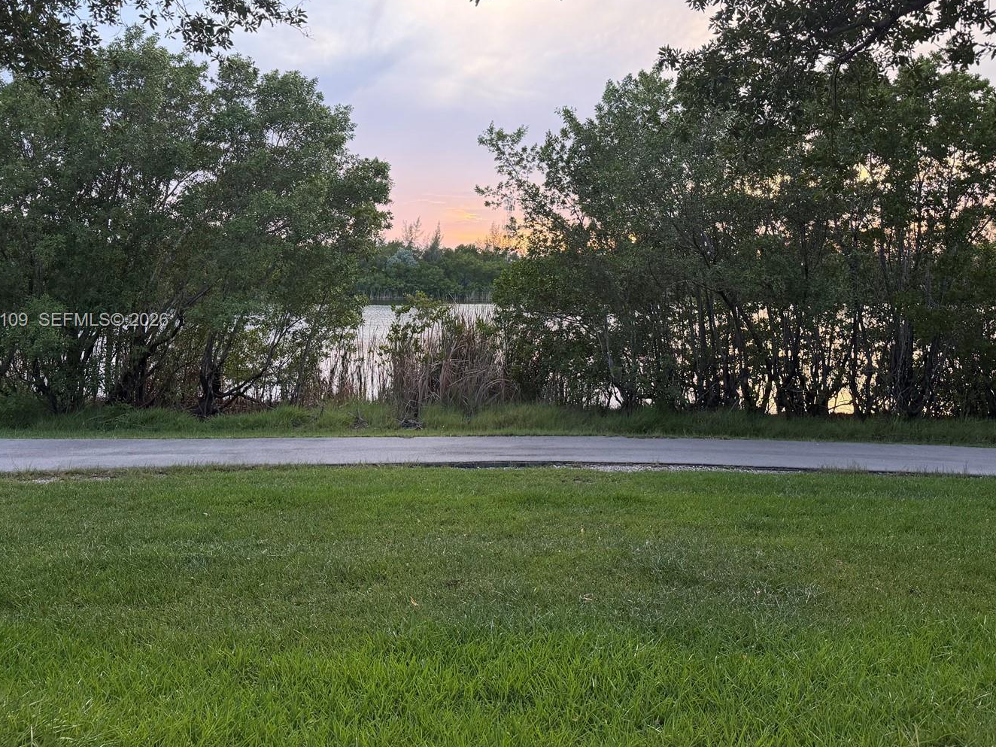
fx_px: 834
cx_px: 536
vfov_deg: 48.1
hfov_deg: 61.6
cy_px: 321
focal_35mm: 29
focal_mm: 6.76
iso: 200
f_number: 1.78
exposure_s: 1/228
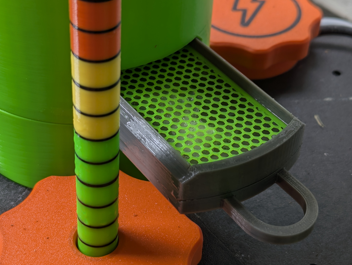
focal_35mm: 68
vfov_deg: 21.7
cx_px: 160
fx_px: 692
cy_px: 143
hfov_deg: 28.5
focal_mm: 6.81
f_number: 1.85
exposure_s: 1/75.2
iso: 32
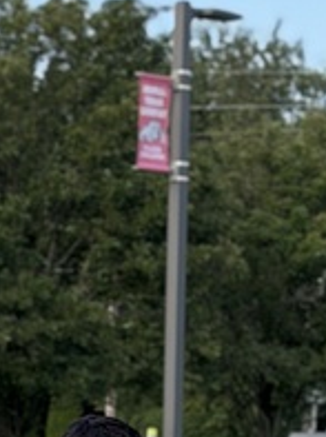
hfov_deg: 5.9
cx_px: -124
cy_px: 843
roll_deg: -0.3
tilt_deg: -6.7
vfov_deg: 7.6
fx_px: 3149
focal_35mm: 250
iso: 100
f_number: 1.78
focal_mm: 6.76
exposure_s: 1/1149
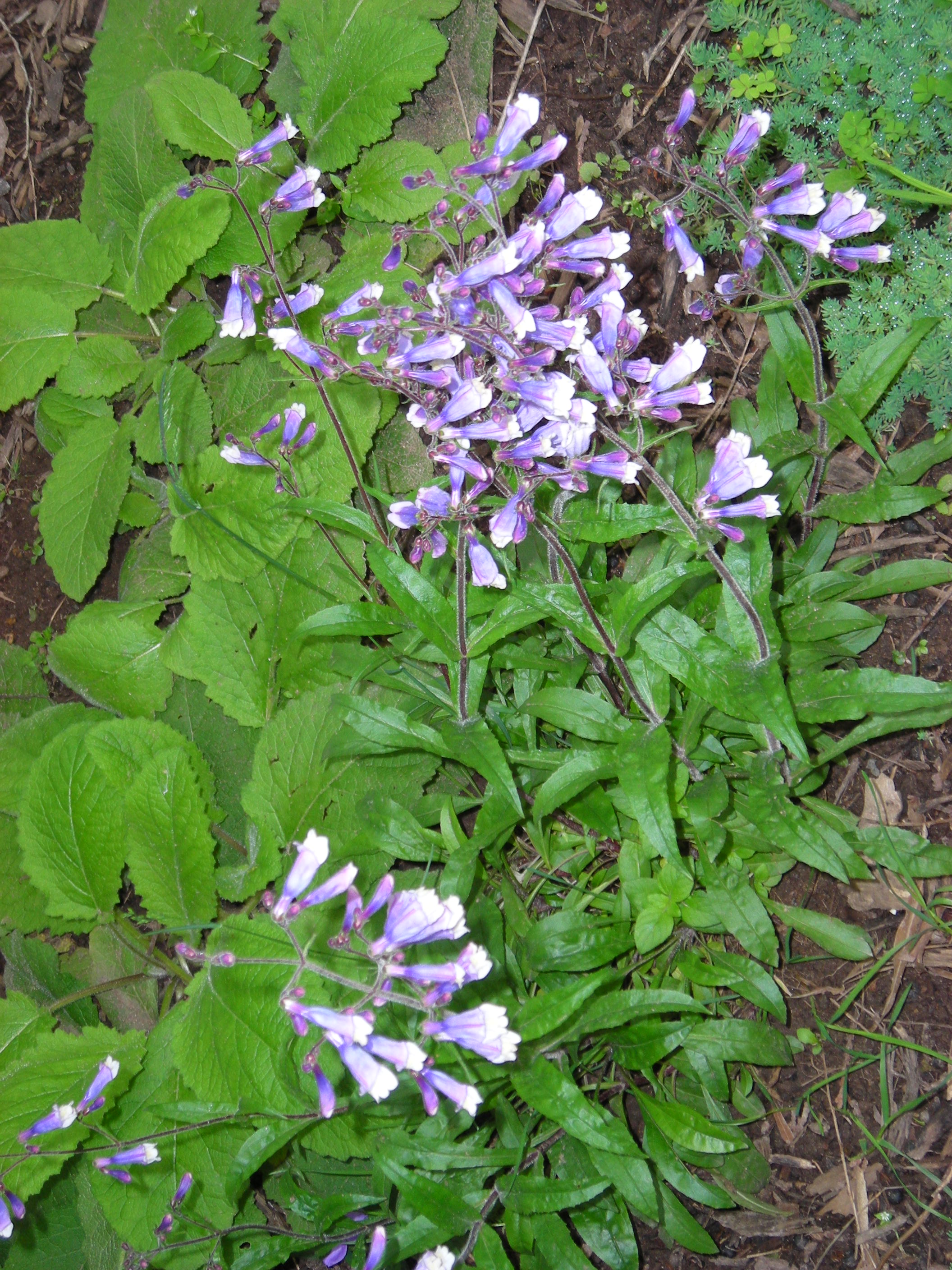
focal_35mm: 65
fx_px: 2383
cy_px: 635
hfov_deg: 22.6
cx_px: 476
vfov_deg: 29.8
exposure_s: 1/120
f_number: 3.9
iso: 90
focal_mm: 10.8
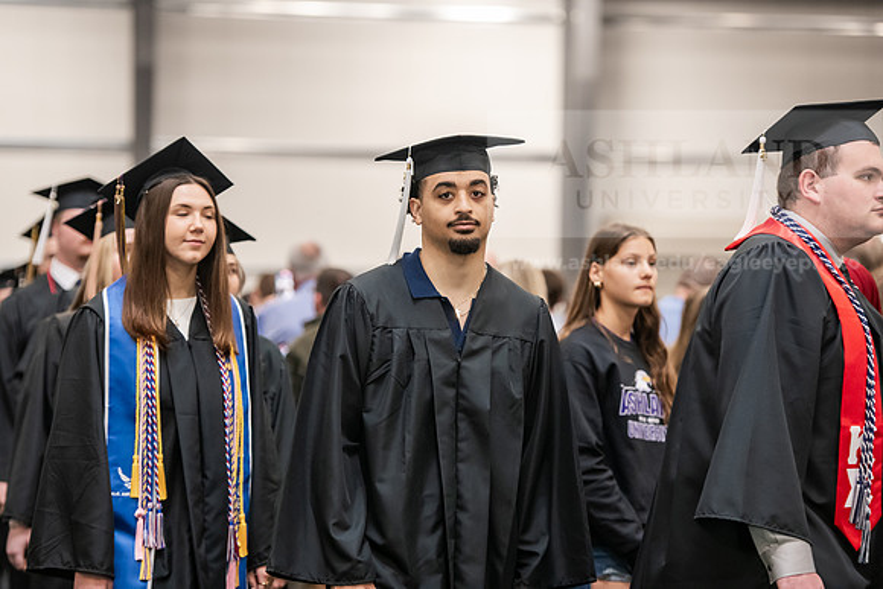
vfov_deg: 11.2
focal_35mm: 122
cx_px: 442
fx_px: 2993
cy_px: 294
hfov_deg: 16.8
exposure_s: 1/200
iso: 2500
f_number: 3.2
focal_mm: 122
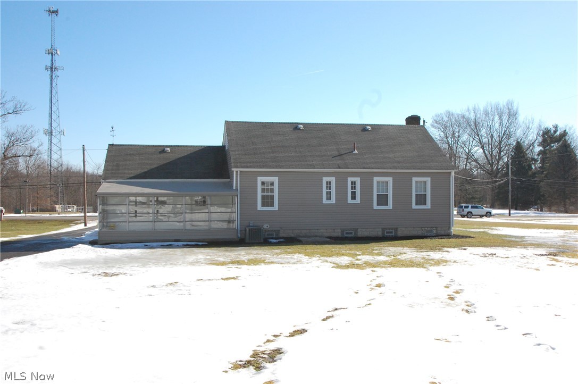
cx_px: 289
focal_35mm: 36
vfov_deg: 36.8
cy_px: 192
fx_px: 577
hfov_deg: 53.2
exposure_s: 1/640
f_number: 13
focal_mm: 24
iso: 800
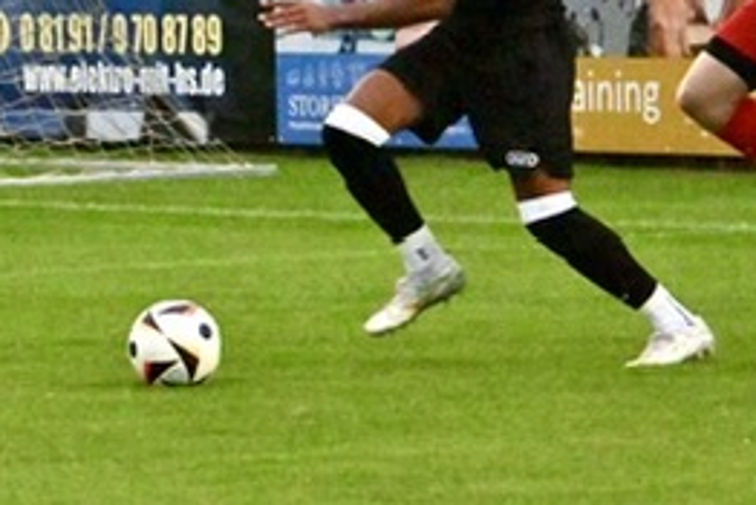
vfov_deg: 3.3
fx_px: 8656
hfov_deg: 5.0
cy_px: 12
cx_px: 193
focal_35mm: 412
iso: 16000
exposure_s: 1/1000
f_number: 8
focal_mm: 200
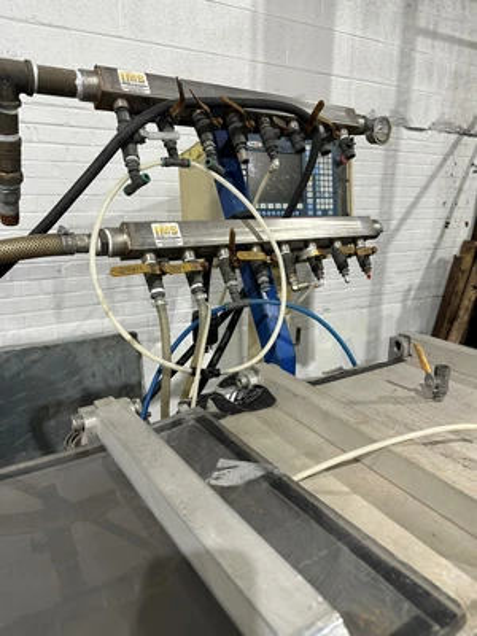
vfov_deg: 71.6
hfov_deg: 56.8
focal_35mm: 24
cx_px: 238
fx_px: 441
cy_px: 318
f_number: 1.78
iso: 250
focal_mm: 6.86
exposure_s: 1/60
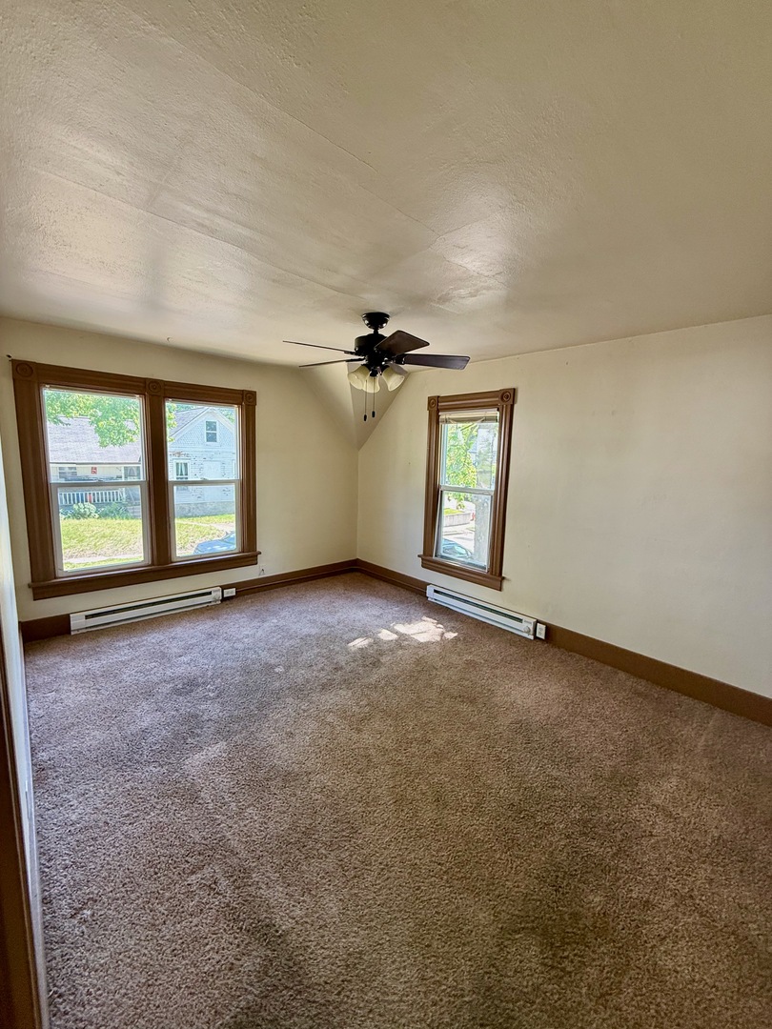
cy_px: 514
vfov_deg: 102.1
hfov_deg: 85.7
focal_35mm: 14
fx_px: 416
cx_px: 386
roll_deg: -1.2
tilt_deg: -9.9
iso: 160
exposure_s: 1/99
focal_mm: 2.22
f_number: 2.2
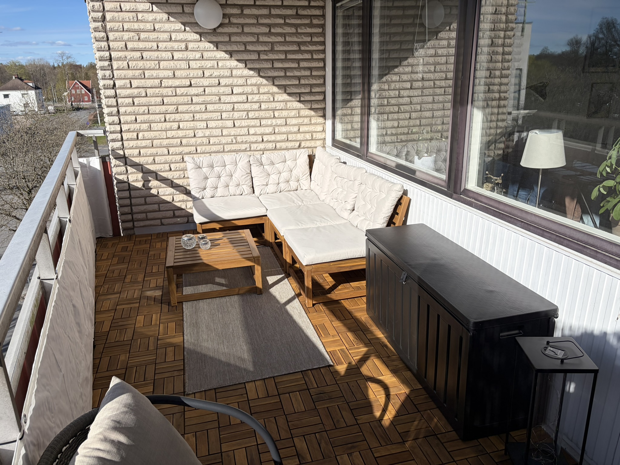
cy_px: 232
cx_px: 310
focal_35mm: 26
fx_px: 466
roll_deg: +0.9
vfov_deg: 53.1
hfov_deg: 67.3
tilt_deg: -17.9
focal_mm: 5.96
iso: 50
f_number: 1.6
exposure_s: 1/4065
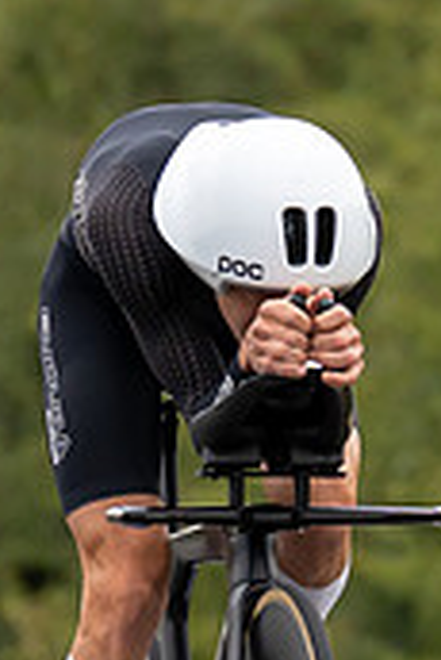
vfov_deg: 1.4
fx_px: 26258
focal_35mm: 1432
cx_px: 416
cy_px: 249
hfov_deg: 1.0
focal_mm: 200
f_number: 2.8
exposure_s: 1/800
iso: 640
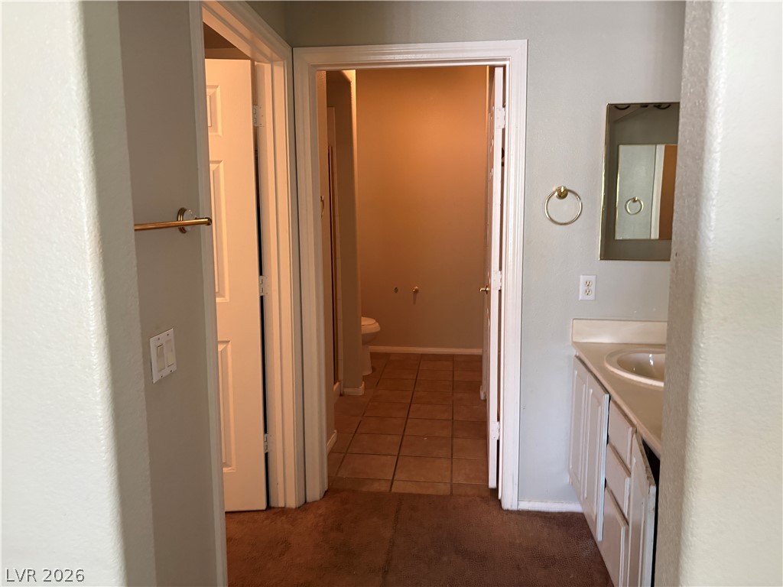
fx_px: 588
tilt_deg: -8.2
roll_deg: +0.6
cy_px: 294
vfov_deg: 53.1
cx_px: 392
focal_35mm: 26
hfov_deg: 67.3
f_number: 1.6
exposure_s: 1/60
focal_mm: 5.96
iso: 250
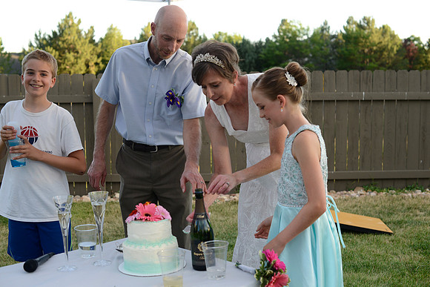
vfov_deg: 27.0
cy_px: 144
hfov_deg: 39.6
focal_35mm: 50
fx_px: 597
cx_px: 215
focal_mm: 50
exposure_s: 1/250
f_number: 4.5
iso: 400
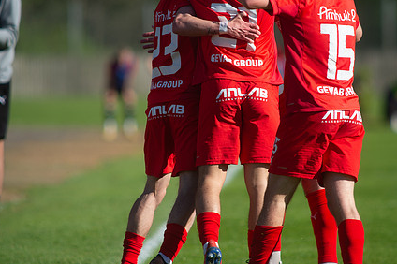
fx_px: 6336
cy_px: 92
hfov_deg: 3.6
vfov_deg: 2.4
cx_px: 213
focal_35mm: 575
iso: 160
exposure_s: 1/1600
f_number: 4
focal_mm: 420
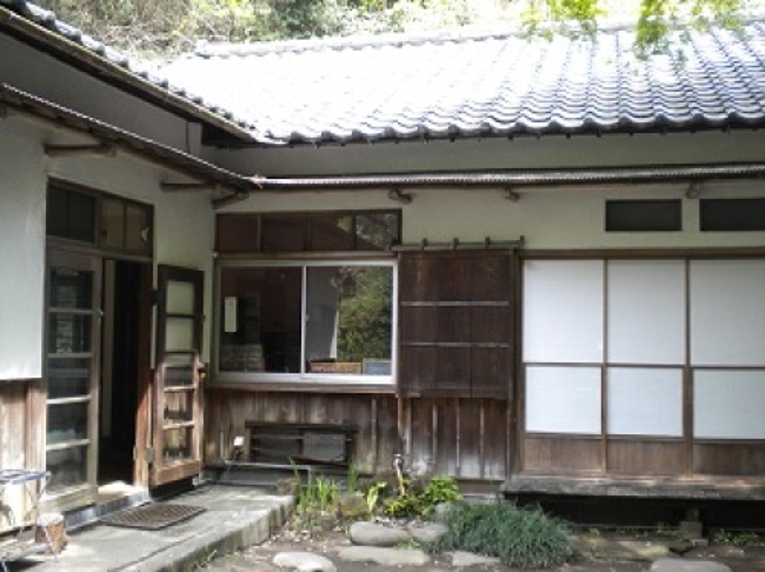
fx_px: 905
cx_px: 382
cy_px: 286
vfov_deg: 35.1
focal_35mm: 41
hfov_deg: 45.8
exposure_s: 1/60
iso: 91
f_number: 3.5
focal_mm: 7.4
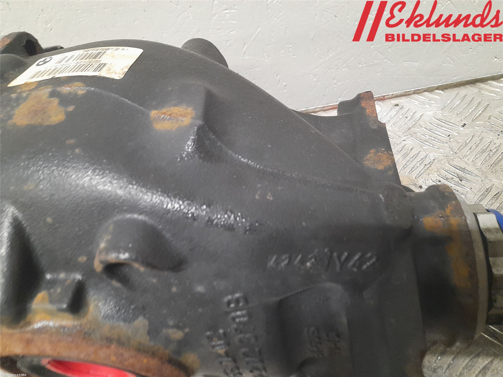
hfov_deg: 69.4
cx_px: 252
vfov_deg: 54.9
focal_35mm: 25
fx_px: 363
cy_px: 188
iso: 320
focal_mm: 4.6
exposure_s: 1/33
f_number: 2
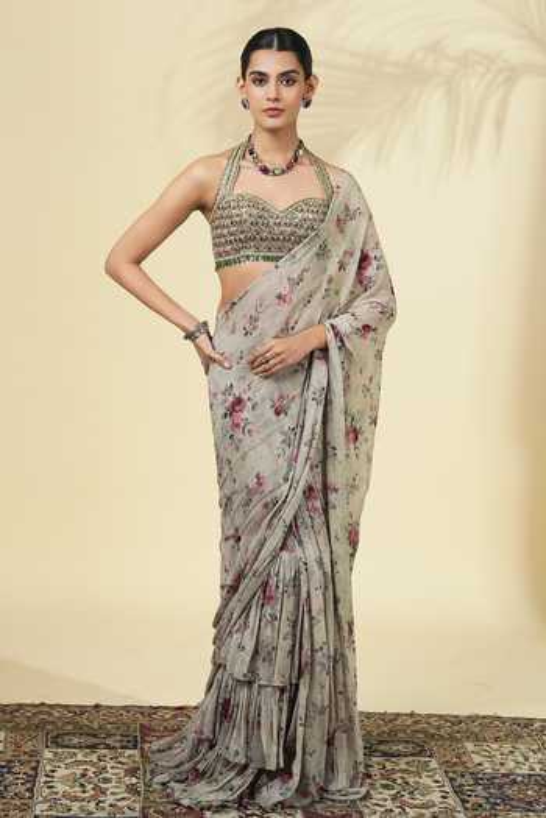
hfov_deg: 20.0
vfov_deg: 29.7
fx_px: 1547
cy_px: 409
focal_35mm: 68
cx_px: 273
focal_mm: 68
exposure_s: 1/160
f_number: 8
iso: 500
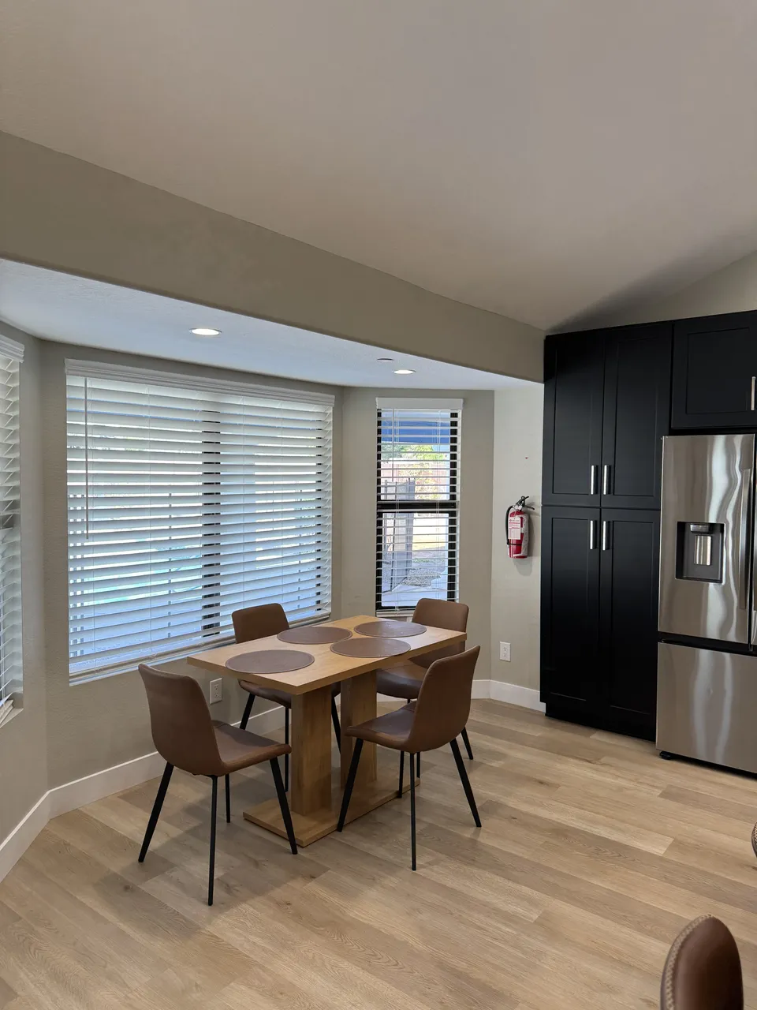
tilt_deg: -2.6
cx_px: 378
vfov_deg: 71.6
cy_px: 505
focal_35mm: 24
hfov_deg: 56.8
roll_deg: -0.2
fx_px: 700
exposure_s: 1/120
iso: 125
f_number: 1.8
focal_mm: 6.8
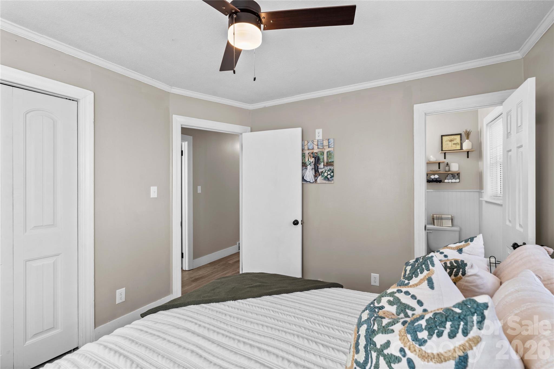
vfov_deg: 73.7
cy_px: 184
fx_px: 246
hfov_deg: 96.7
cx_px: 277
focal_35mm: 16
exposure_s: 1/2
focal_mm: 16
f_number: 8
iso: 100
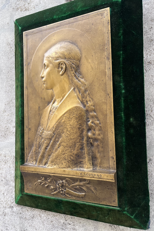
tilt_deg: +3.2
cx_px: 78
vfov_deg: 65.5
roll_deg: +0.9
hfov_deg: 46.4
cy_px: 114
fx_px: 180
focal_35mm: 28
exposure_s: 1/364
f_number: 1.6
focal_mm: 5.1
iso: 50
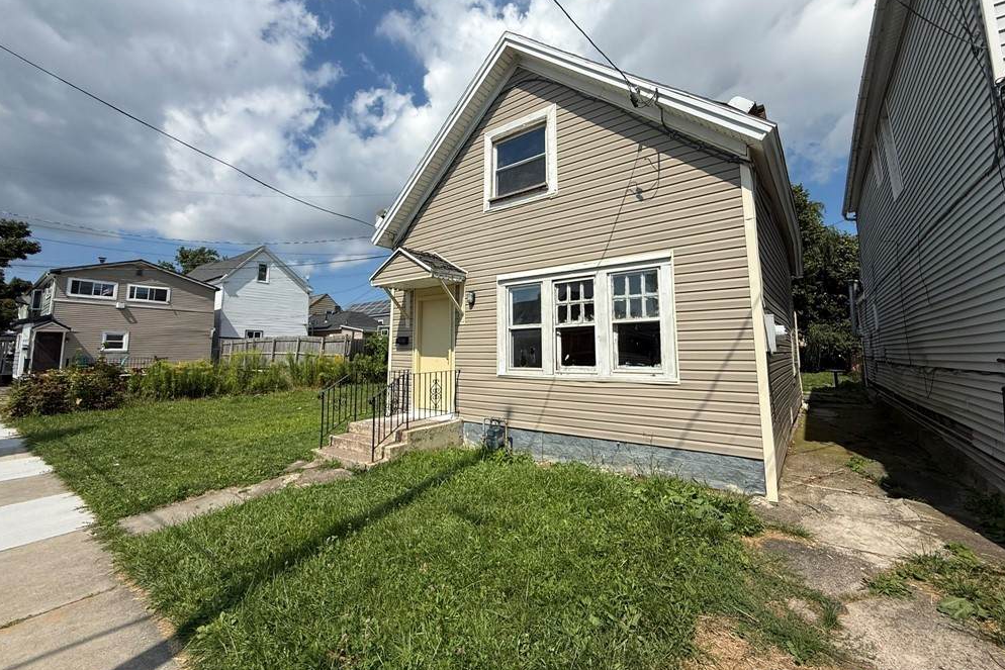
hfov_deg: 100.4
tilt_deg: +5.7
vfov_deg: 77.2
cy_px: 310
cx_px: 496
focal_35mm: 15
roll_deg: +0.2
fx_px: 419
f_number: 2.2
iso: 50
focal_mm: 2.22
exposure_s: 1/4149
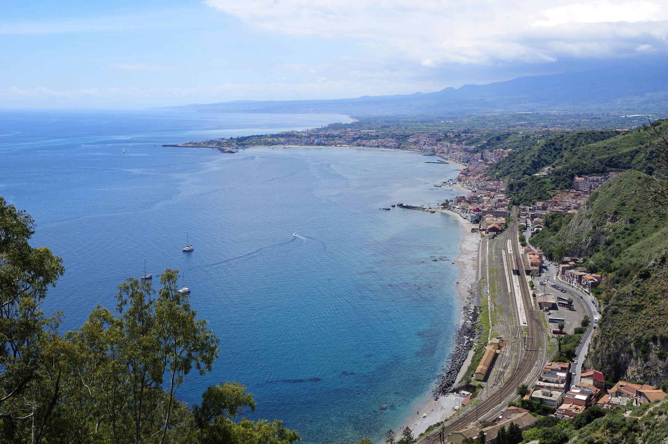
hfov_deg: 46.4
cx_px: 334
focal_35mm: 42
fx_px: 779
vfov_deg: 31.8
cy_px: 222
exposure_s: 1/500
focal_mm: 28
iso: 100
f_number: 6.3
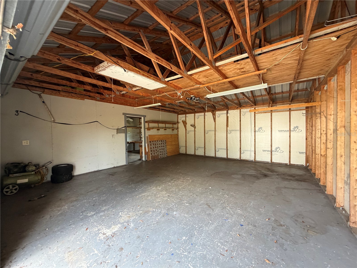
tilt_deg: -0.1
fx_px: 144
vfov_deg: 85.7
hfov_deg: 102.1
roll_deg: +0.6
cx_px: 178
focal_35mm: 14
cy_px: 134
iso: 320
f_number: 2.2
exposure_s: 1/121
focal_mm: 2.22
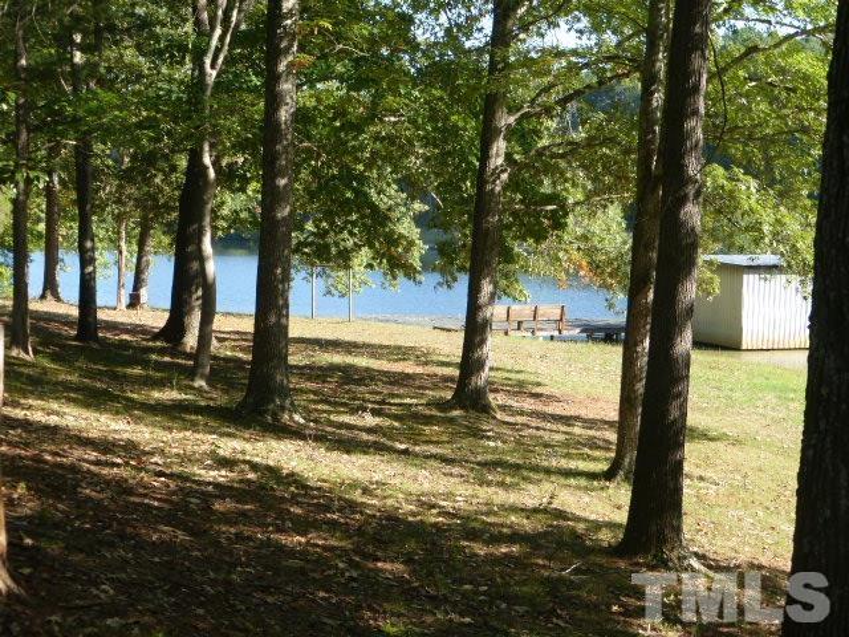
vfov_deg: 24.0
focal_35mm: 61
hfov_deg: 31.7
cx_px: 424
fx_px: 1496
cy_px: 318
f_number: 4.7
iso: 100
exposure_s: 1/160
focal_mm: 10.3
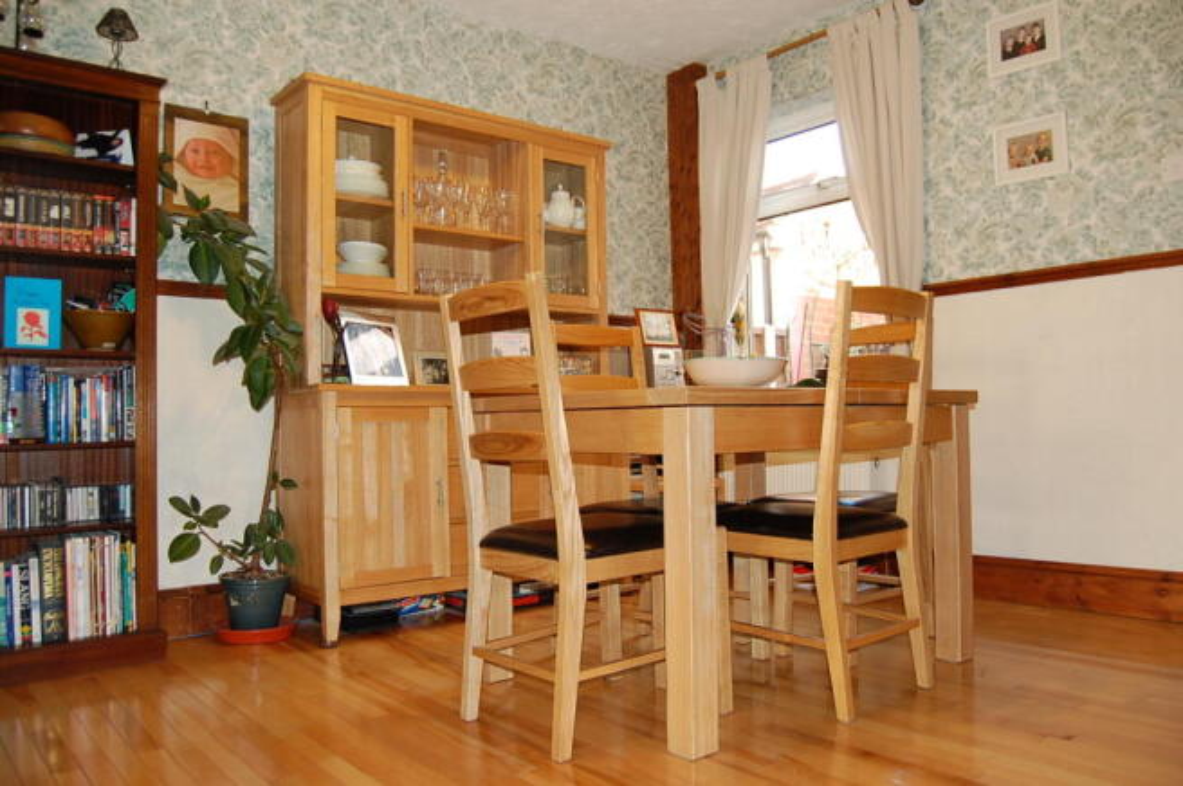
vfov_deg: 47.8
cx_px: 592
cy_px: 393
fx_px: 886
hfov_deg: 67.4
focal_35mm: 27
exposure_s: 1/60
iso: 400
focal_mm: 18
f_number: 3.5
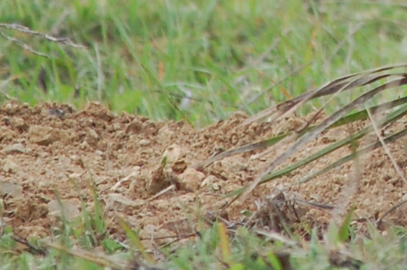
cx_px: 817
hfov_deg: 1.6
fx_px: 14725
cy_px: -427
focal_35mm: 1304
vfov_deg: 1.1
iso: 800
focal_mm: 160
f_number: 5.3
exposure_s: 1/400
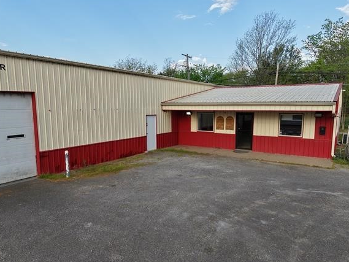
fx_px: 272
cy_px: 142
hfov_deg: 65.2
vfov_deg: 51.3
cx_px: 188
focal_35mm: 27
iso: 100
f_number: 1.8
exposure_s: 1/1000
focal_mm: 8.67
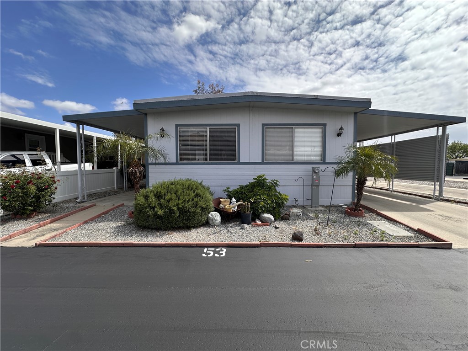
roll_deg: +0.6
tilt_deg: -2.6
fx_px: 189
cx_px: 234
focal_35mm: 14
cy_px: 176
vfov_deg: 85.7
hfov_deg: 102.1
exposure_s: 1/1182
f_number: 2.2
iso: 40
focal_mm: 2.22
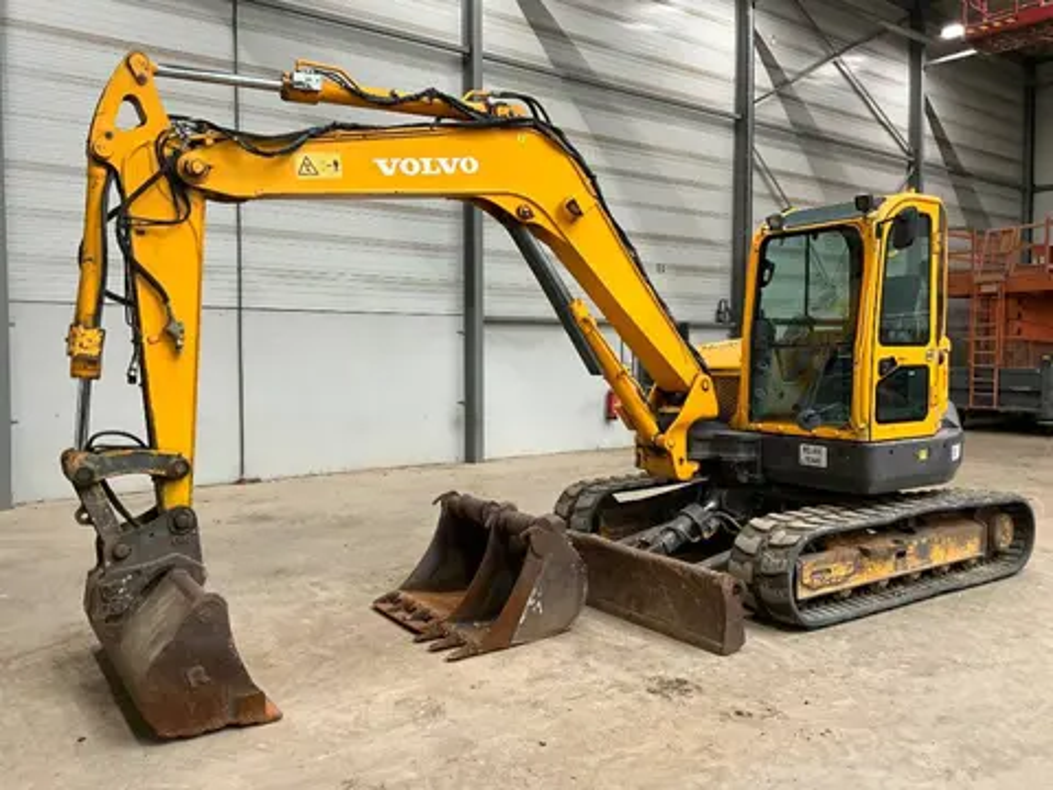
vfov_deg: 48.2
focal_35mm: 29
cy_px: 395
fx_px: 882
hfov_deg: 61.7
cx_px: 526
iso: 160
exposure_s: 1/60
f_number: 1.8
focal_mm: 3
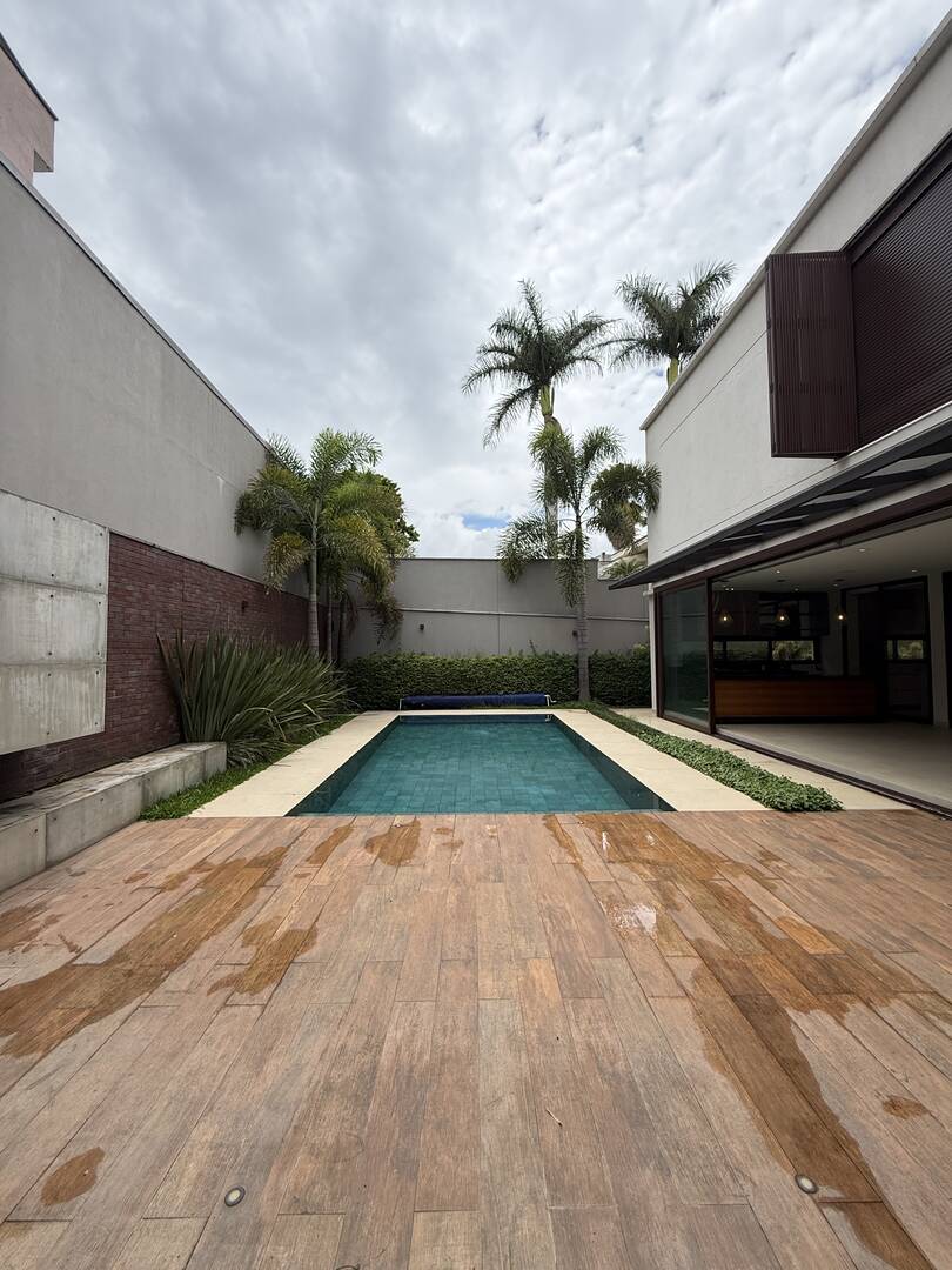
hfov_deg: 85.7
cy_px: 635
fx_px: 513
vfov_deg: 102.1
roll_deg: +0.0
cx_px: 476
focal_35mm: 14
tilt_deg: +3.3
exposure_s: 1/2717
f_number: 2.2
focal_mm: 2.22
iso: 80
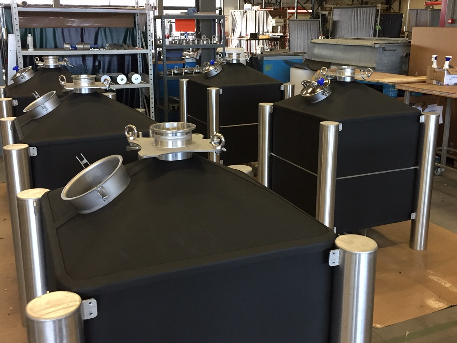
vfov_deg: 37.7
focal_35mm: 38
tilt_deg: -14.6
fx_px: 502
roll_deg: -0.8
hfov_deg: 49.0
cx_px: 234
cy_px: 150
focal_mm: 4.15
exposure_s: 1/33
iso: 160
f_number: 2.2
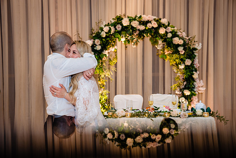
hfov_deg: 35.6
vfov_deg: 24.2
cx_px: 118
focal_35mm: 56
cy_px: 79
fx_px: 367
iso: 1000
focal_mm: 56
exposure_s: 1/160
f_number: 4
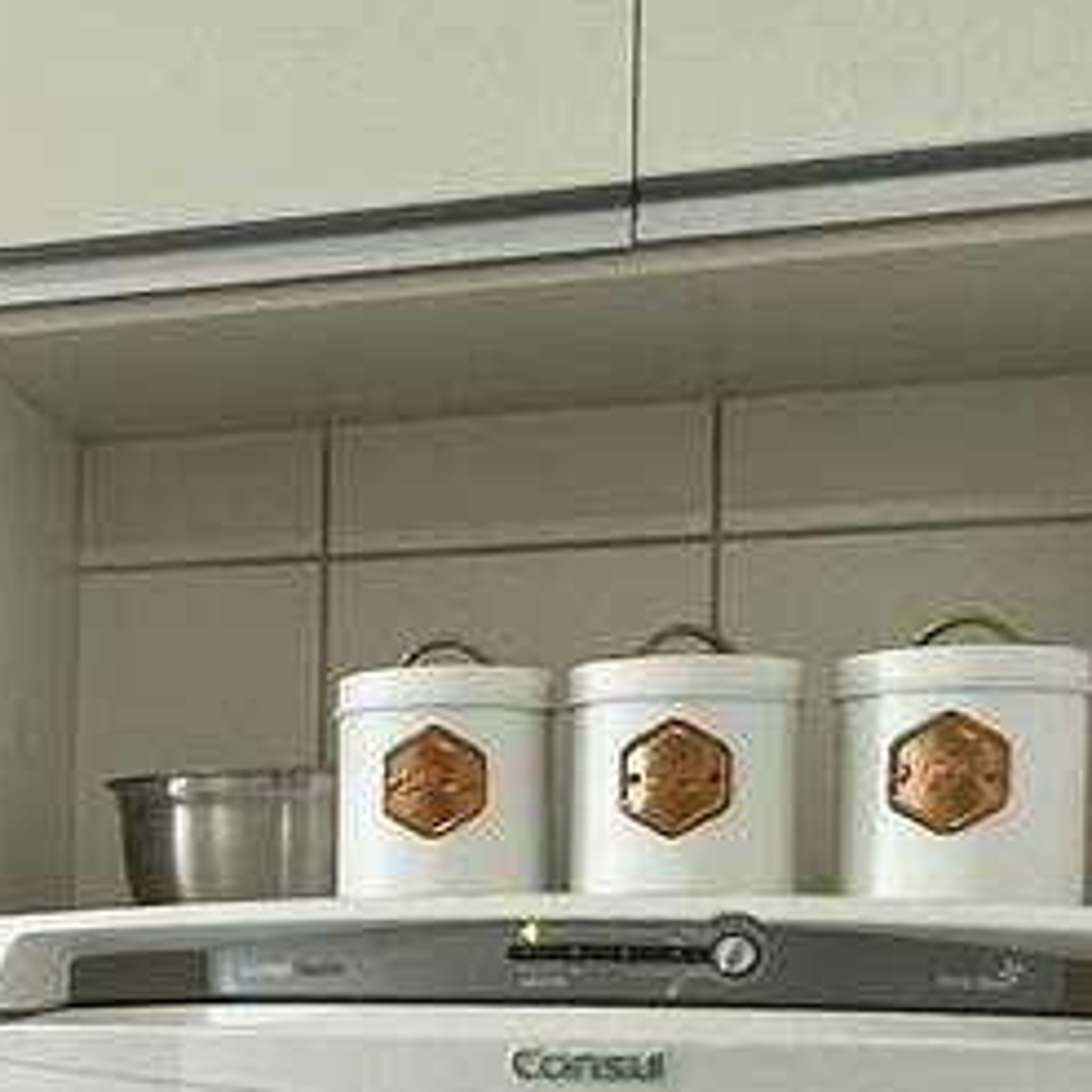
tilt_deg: -0.4
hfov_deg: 22.2
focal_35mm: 67
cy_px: 999
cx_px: -451
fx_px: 2391
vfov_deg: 24.9
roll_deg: -0.2
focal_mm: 1.57
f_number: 1.8
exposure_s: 1/60
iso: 160
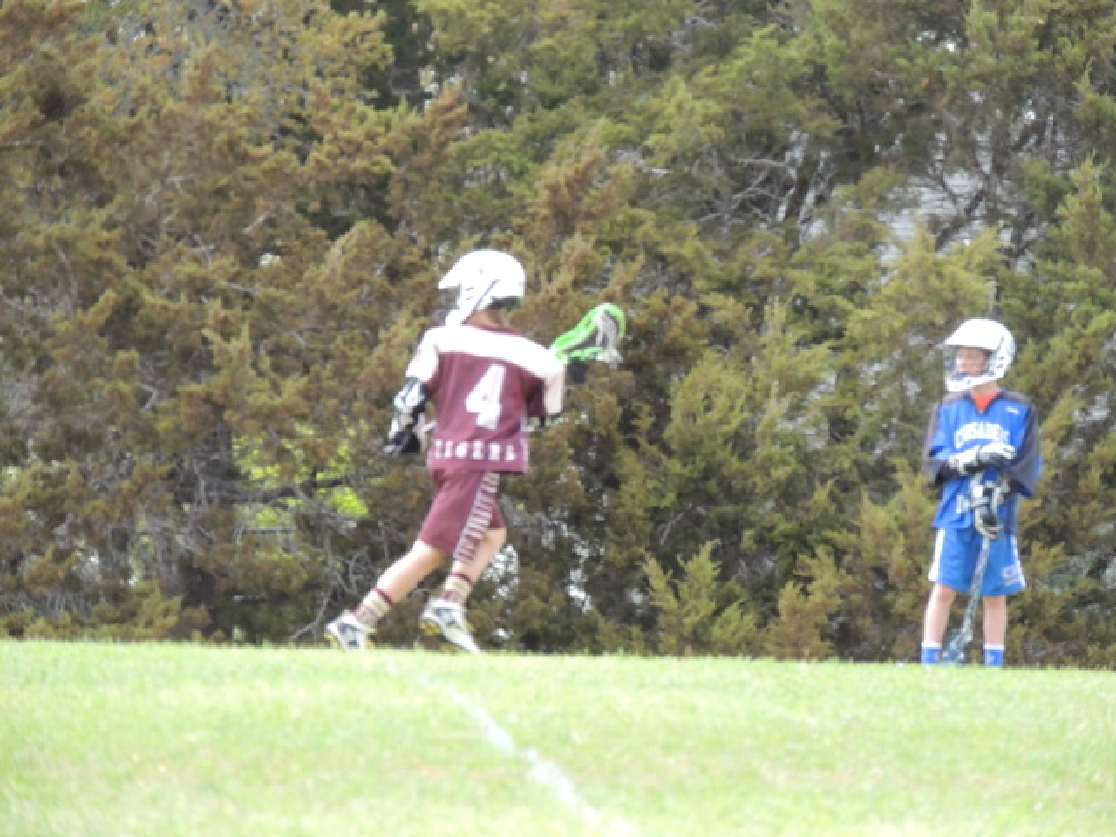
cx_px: 558
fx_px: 12896
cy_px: 418
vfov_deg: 3.7
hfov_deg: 5.0
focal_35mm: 400
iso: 500
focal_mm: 71.3
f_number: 4.8
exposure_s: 1/400
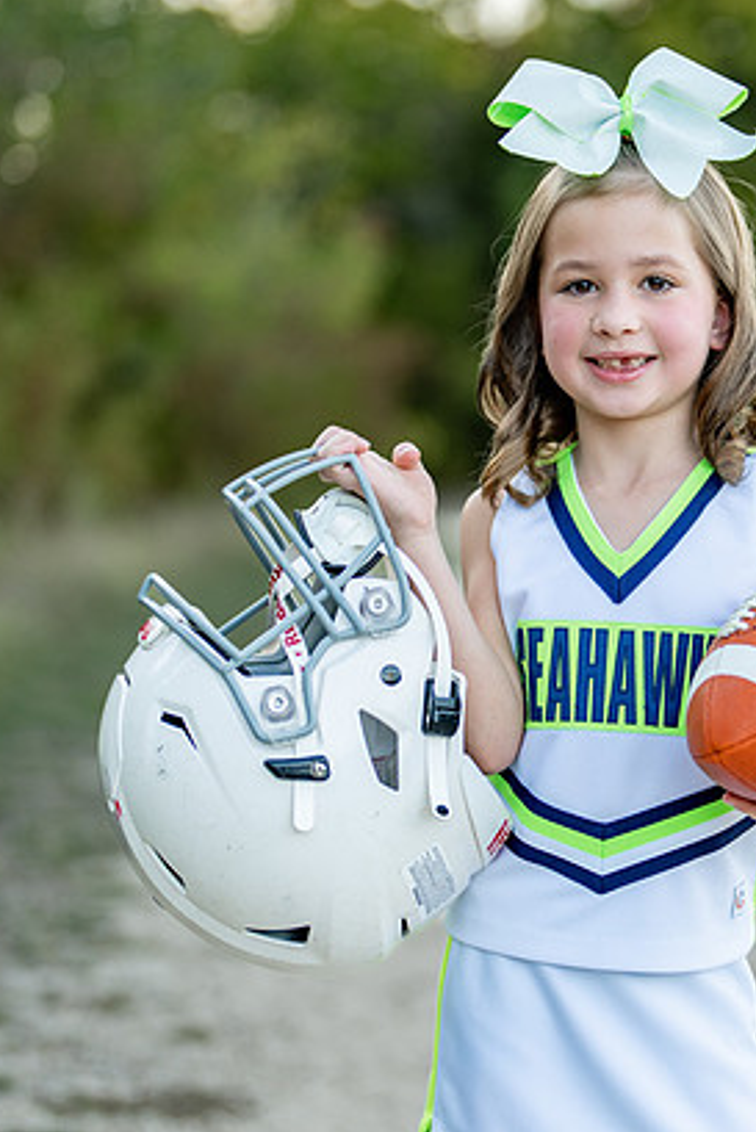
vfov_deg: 21.7
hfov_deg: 14.4
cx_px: 718
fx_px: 2958
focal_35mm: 94
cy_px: 600
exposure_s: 1/640
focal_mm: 50
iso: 100
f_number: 1.2
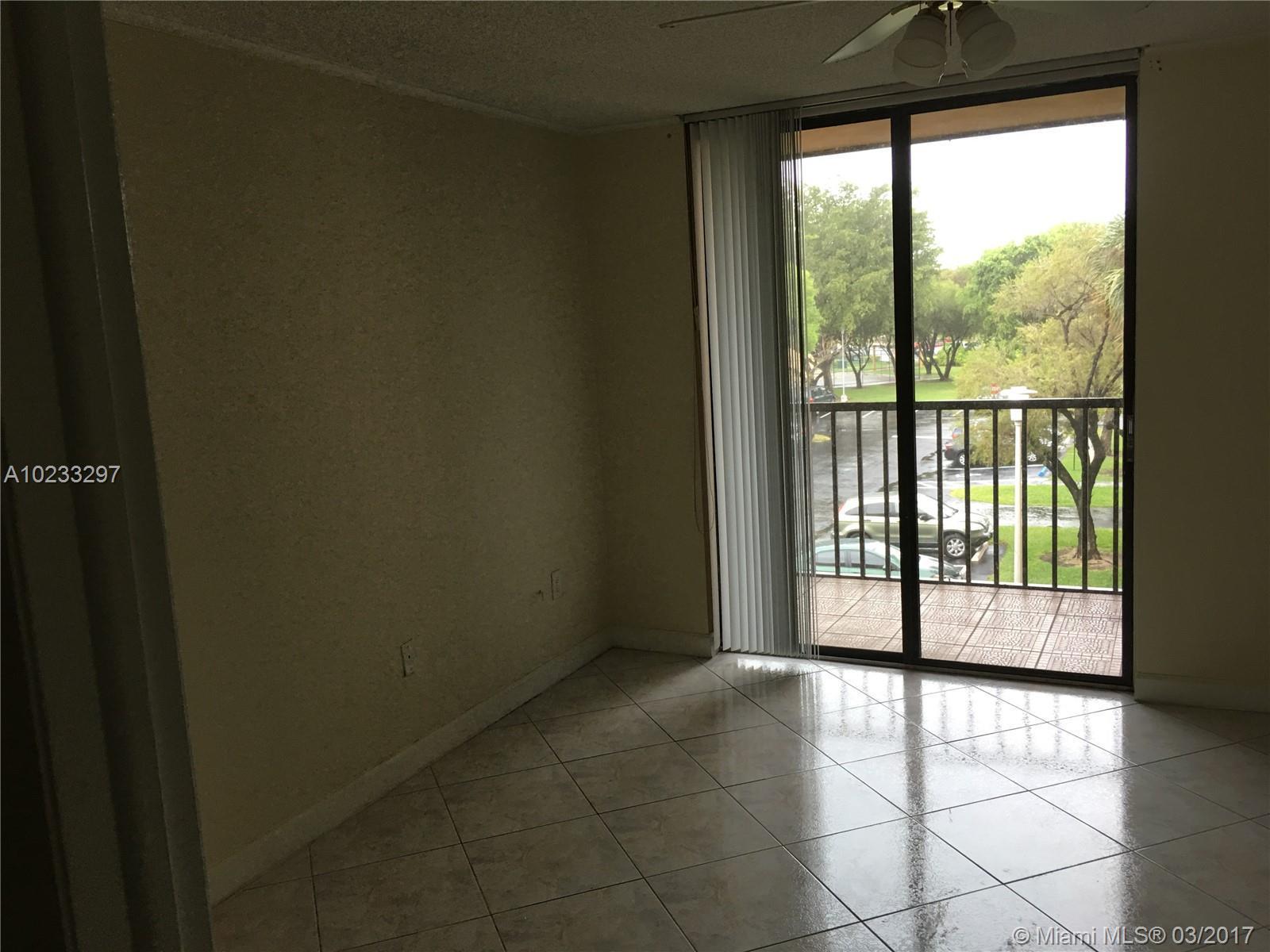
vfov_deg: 48.2
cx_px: 635
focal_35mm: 29
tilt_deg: -7.5
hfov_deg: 61.7
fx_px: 1064
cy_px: 476
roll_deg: +3.2
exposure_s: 1/30
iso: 32
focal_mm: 4.15
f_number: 2.2
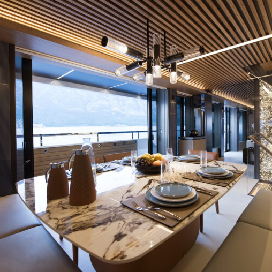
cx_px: 156
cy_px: 135
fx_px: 160
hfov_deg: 80.2
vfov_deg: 80.7
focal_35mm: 18
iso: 800
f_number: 5
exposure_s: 1/80
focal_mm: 14
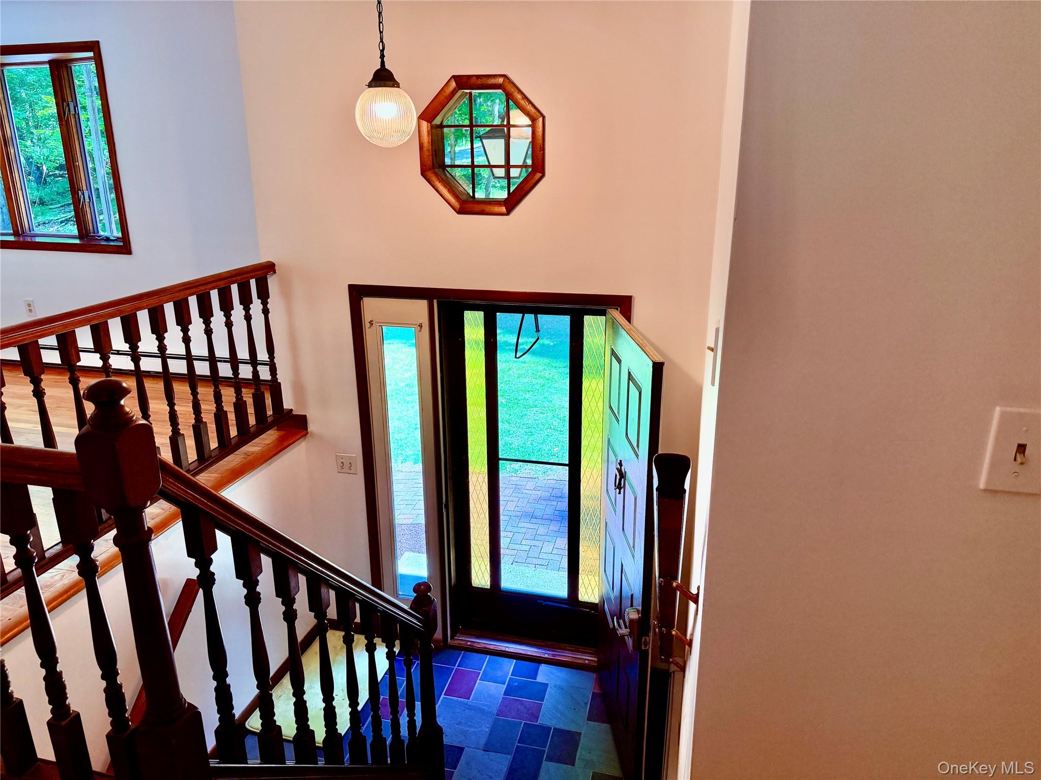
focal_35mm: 24
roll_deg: +0.6
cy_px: 390
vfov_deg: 56.8
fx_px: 722
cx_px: 520
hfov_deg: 71.6
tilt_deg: -18.3
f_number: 1.78
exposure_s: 1/203
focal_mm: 6.76
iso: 200
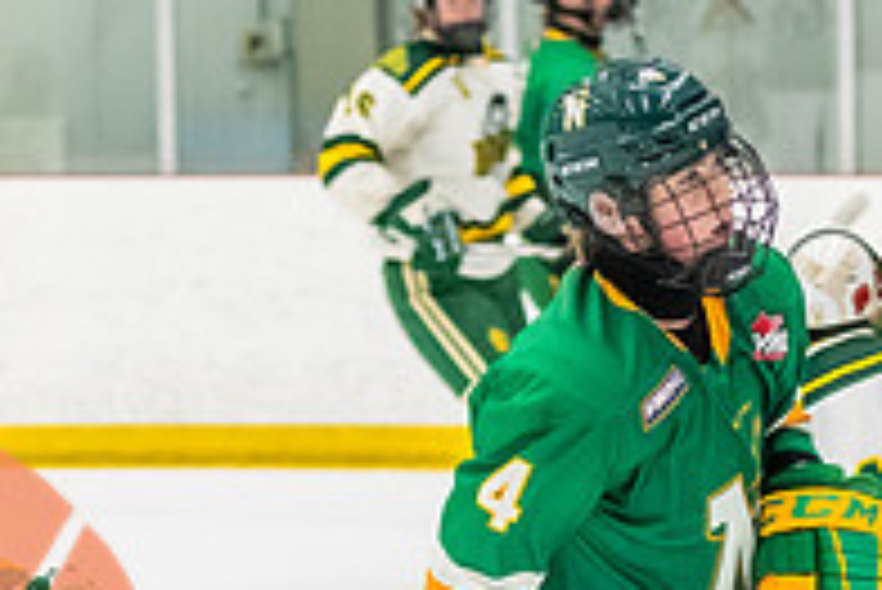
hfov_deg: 6.9
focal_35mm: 296
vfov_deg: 4.6
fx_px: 7257
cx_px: 757
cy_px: 676
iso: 3200
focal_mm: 80
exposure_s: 1/800
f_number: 2.8
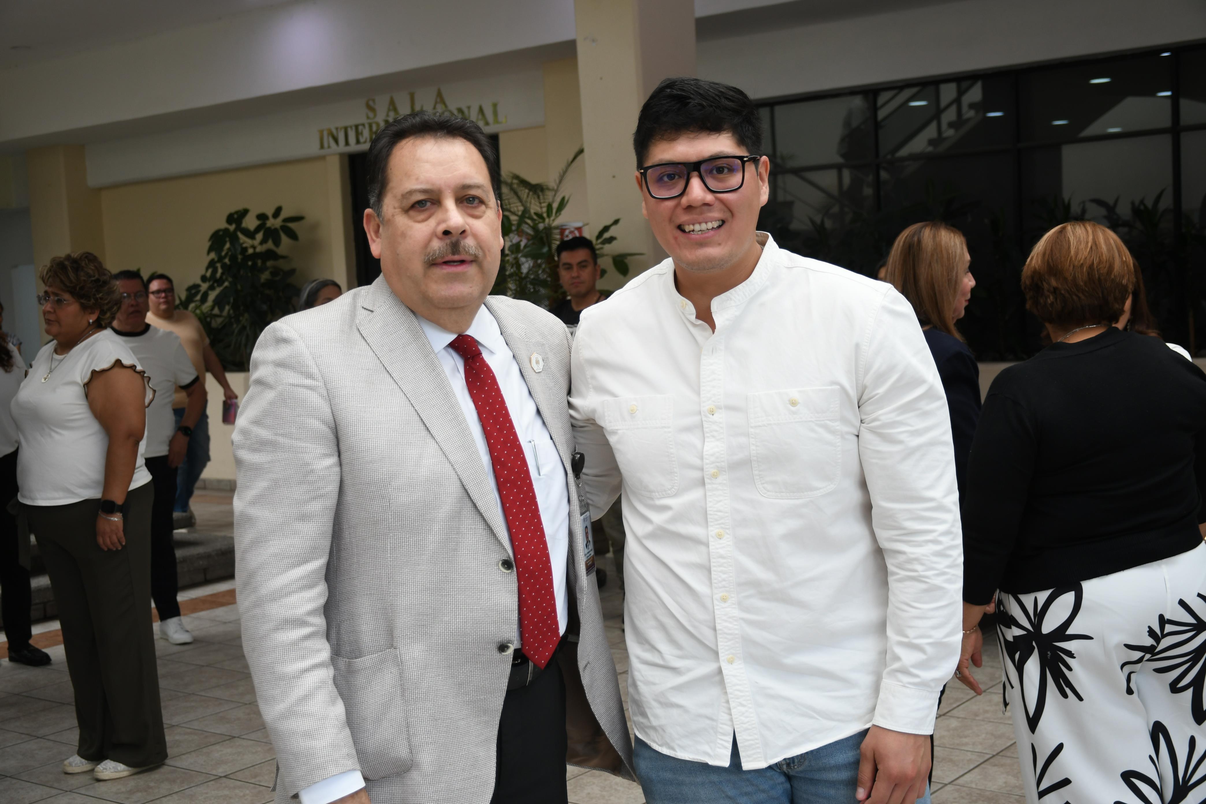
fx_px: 1608
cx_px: 603
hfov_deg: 41.1
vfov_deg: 28.1
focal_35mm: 48
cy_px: 402
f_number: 4
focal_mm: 32
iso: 320
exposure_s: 1/100
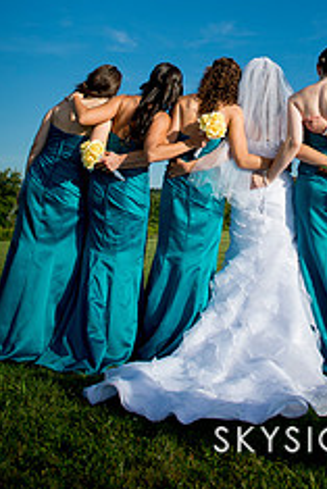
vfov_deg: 38.8
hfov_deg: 28.6
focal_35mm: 46
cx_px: 262
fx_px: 626
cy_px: 23
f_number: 4.5
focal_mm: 24
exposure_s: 1/1600
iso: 250
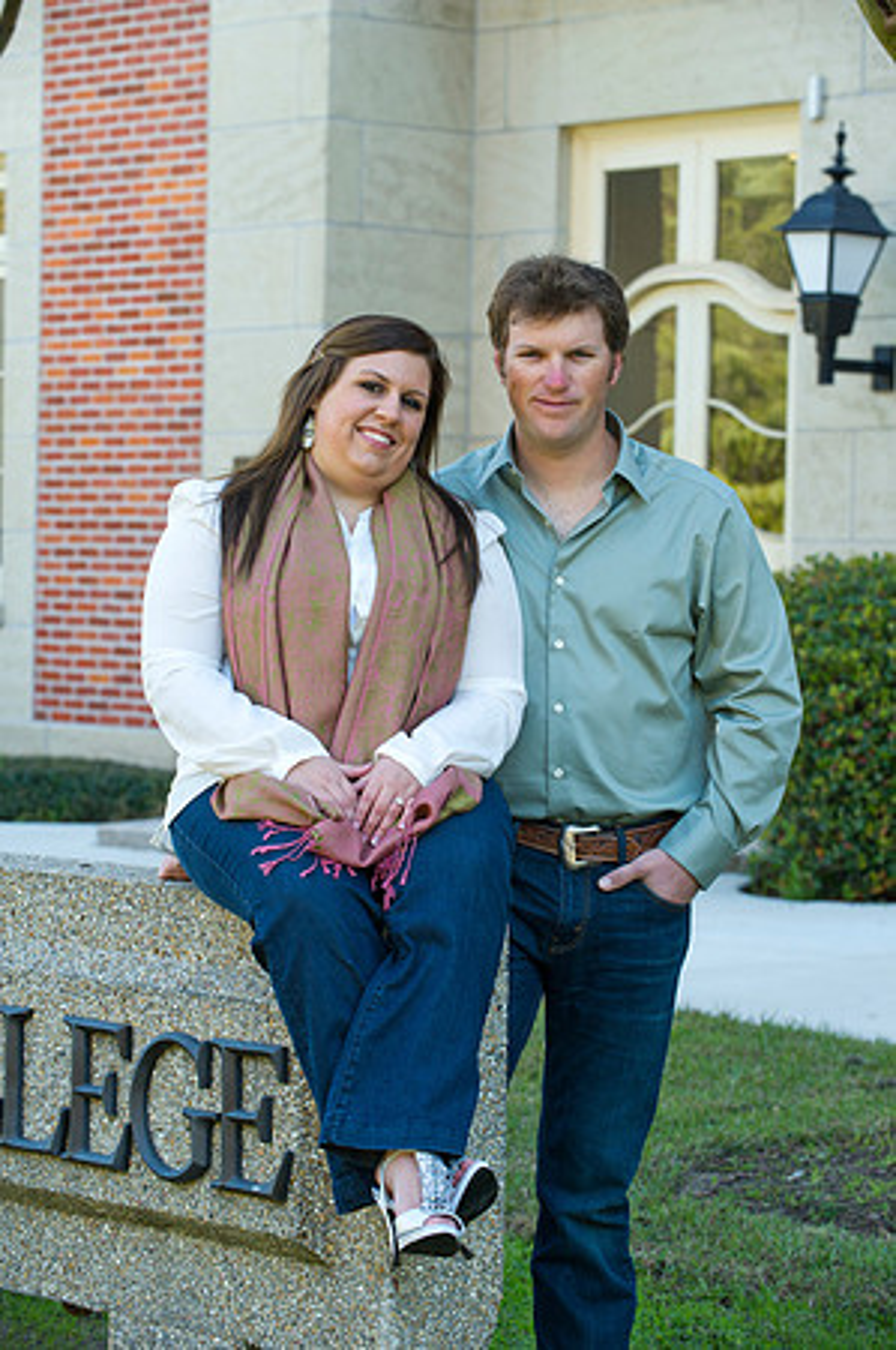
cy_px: 675
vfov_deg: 18.6
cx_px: 448
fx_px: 4116
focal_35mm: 110
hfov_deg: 12.4
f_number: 5.6
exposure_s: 1/125
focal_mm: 110
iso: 400
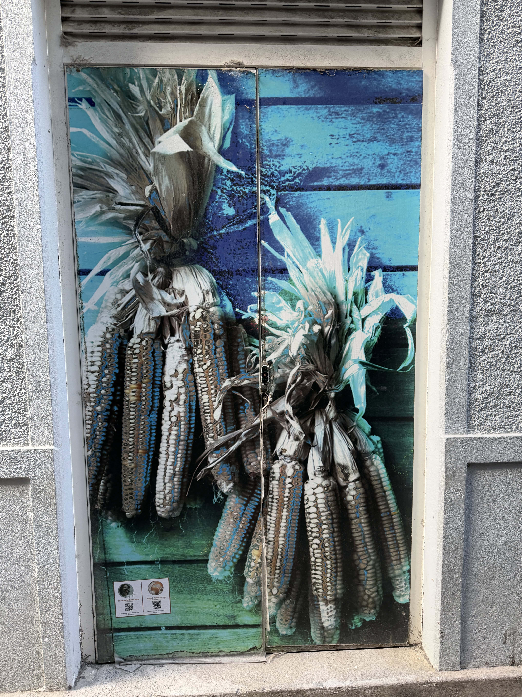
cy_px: 348
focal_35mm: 24
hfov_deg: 56.8
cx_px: 261
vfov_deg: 71.6
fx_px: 483
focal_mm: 6.8
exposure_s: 1/121
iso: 160
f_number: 1.8
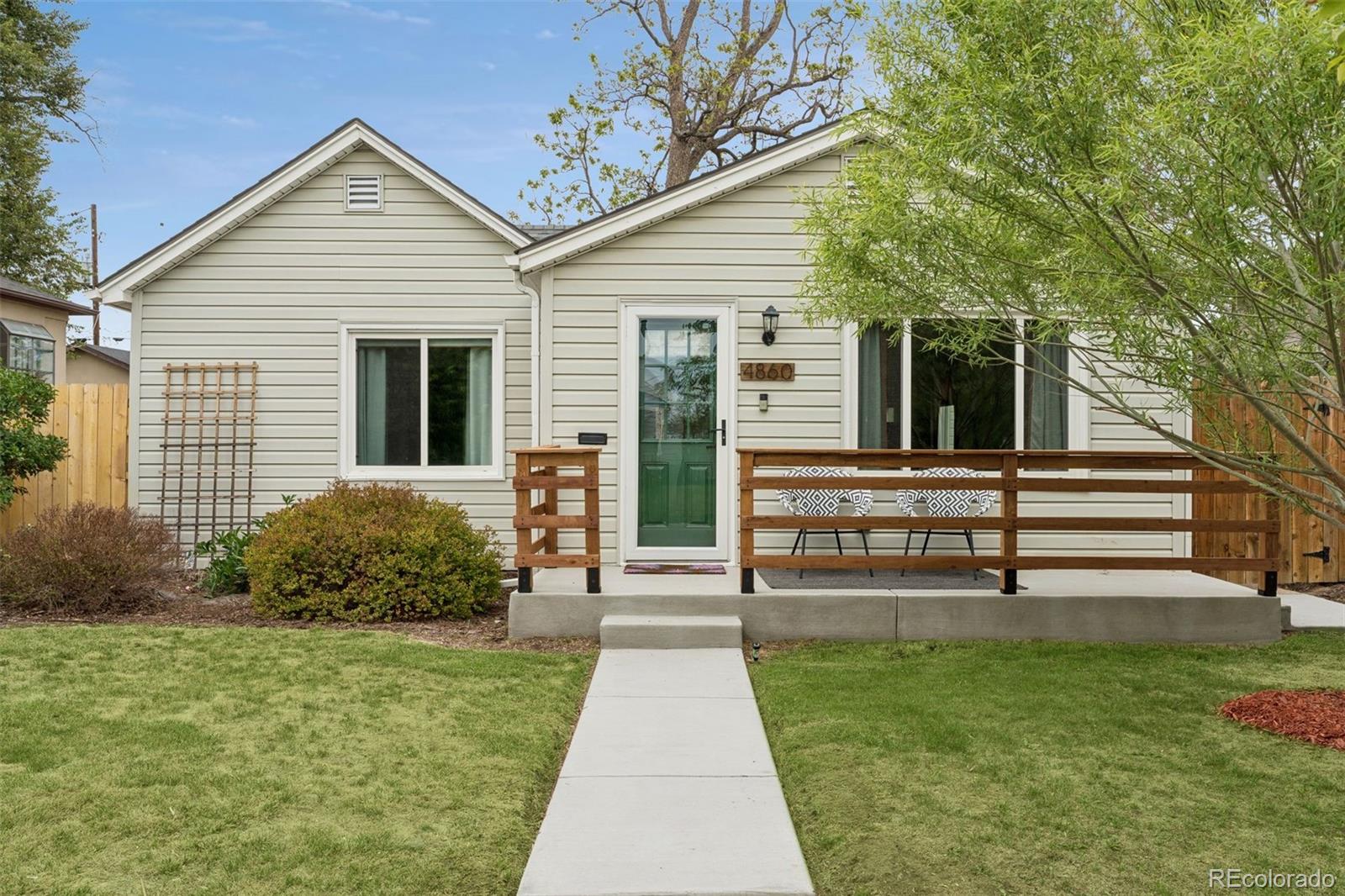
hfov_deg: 60.3
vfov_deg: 42.3
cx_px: 672
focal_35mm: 31
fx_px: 1158
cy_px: 448
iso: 400
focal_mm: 31
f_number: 8
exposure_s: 1/250
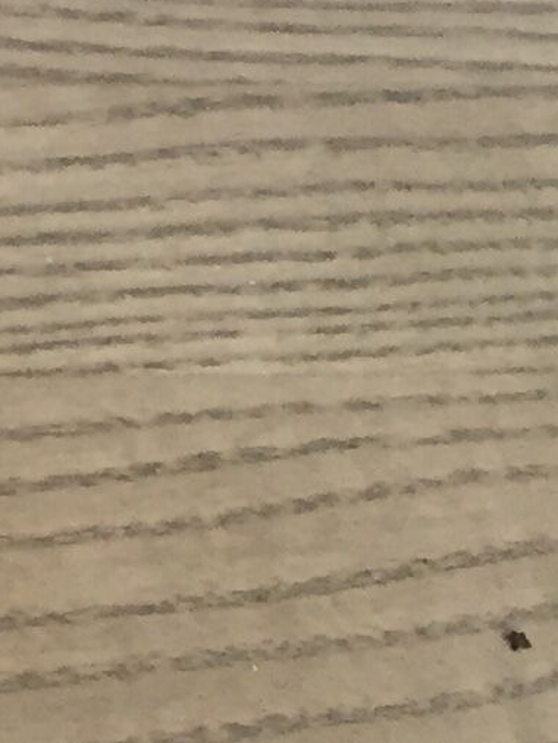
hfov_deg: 7.0
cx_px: -1236
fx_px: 4016
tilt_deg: -60.7
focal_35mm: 187
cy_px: 542
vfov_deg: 10.6
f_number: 2.2
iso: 160
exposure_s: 1/33
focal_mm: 4.15
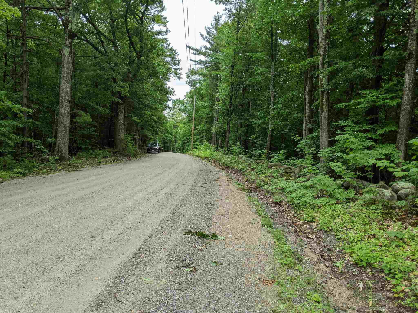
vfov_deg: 51.4
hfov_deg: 65.3
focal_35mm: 27
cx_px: 209
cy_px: 156
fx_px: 326
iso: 46
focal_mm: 4.44
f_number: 1.8
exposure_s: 1/559
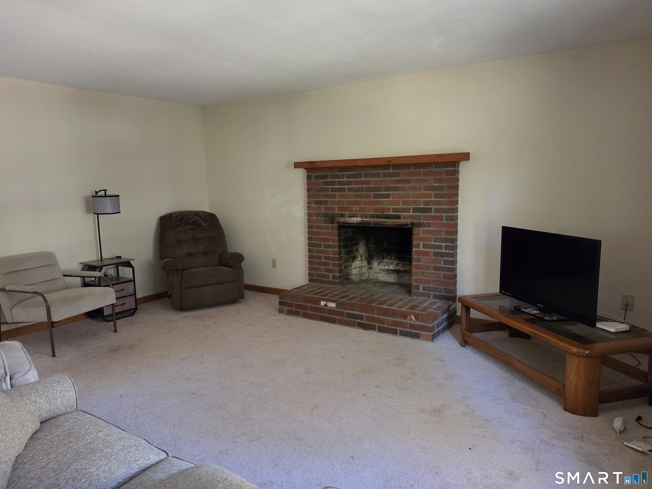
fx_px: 433
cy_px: 244
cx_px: 326
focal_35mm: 23
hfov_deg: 73.9
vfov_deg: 58.9
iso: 1250
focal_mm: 6.5
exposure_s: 1/120
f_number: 1.4
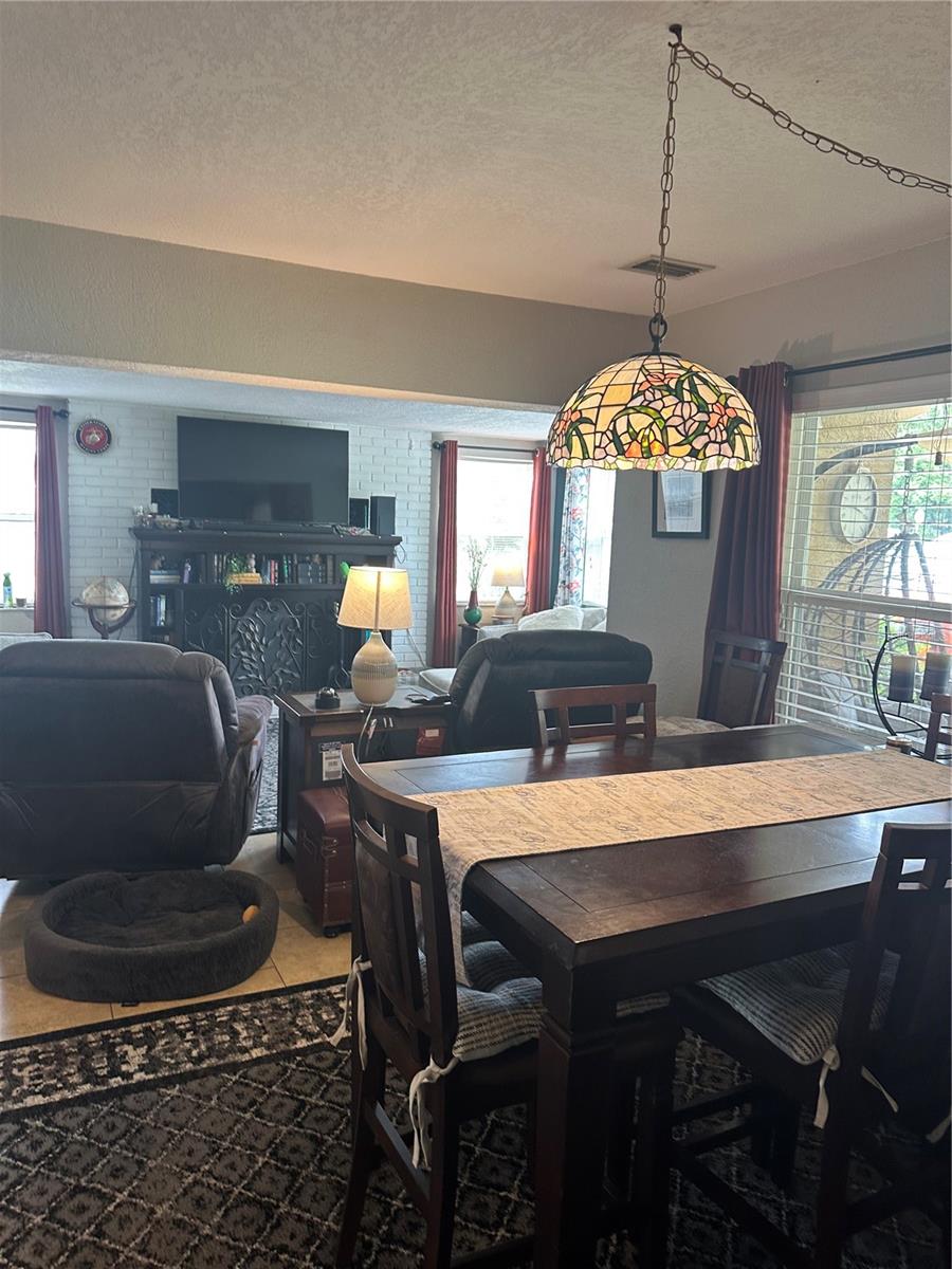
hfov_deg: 56.8
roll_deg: -1.7
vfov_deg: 71.6
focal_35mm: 24
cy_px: 634
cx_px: 476
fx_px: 880
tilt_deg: -4.7
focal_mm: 6.86
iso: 125
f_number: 1.78
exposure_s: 1/60
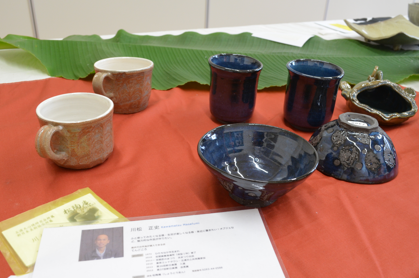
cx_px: 210
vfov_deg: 39.8
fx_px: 383
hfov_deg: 57.3
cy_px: 139
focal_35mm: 33
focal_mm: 22
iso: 1000
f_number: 7.1
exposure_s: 1/30
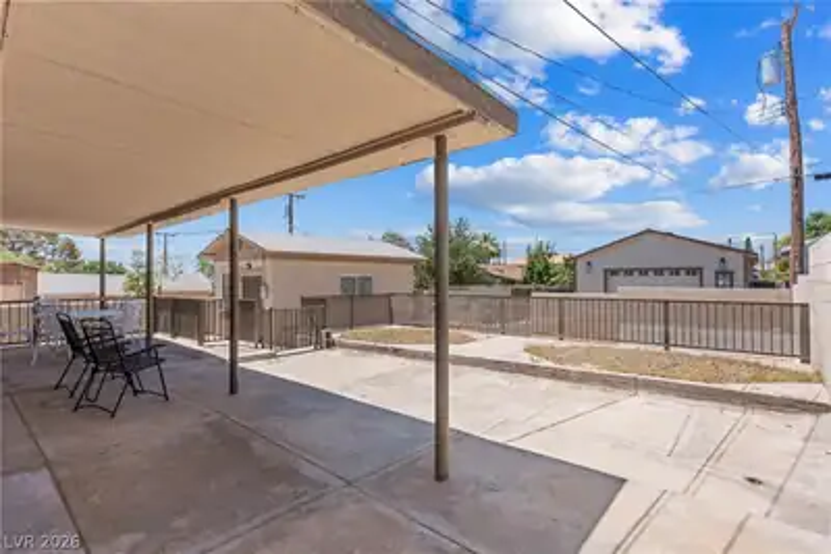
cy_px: 277
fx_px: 393
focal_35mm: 17
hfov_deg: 93.3
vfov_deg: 70.5
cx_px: 416
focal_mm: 17
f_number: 8
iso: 400
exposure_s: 1/8000
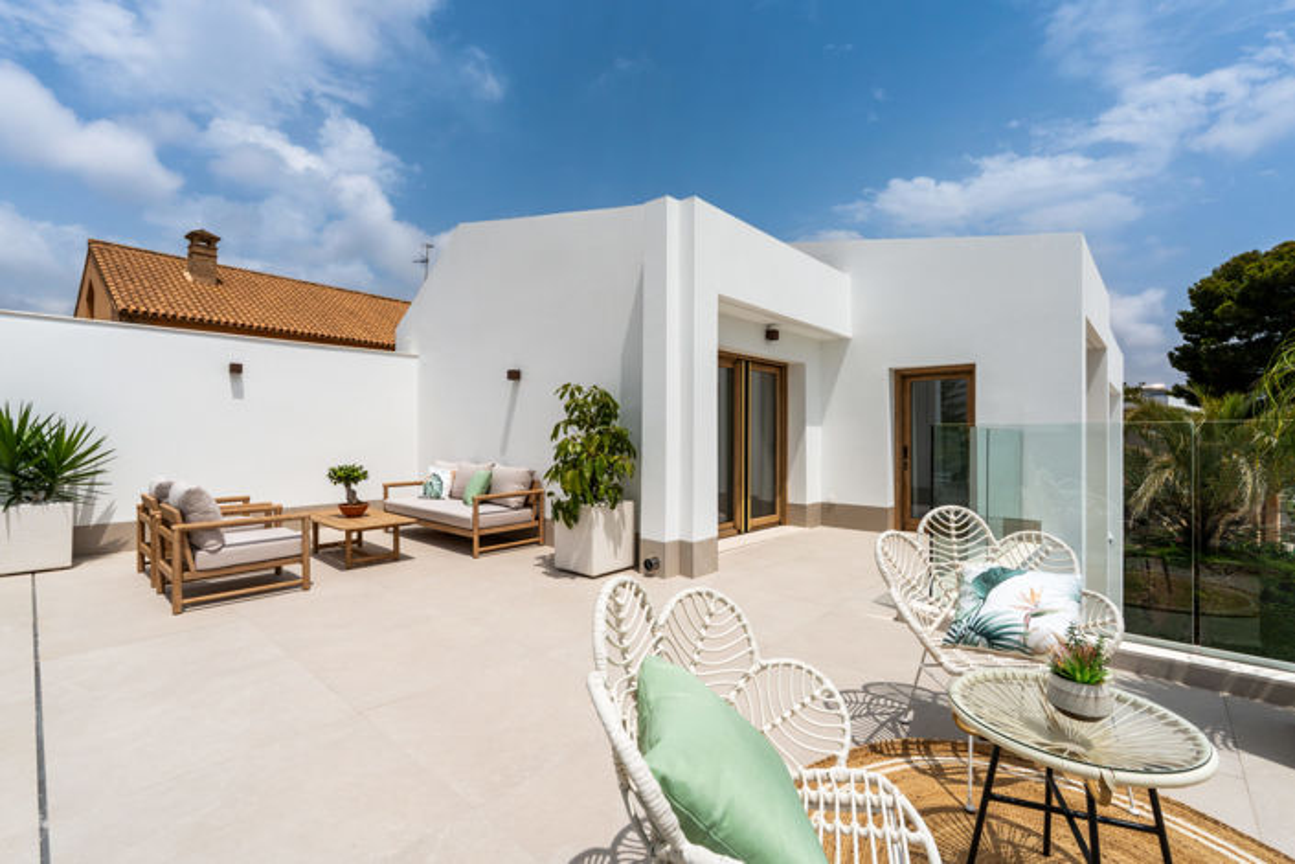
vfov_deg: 73.7
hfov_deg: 96.7
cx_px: 648
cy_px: 432
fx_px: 576
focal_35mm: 16
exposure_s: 1/2000
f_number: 10
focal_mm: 16
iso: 400
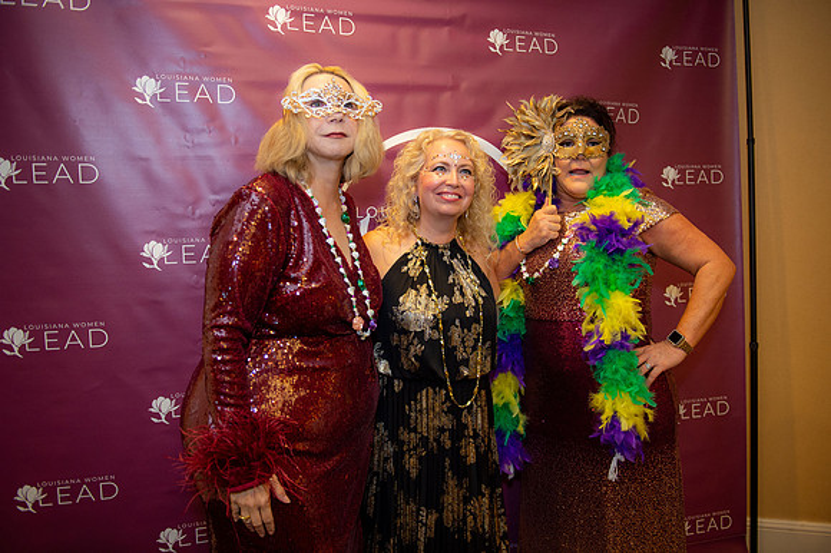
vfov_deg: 44.9
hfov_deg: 63.7
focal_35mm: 29
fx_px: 669
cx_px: 416
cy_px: 276
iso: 1250
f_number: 2.8
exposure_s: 1/125
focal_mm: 29
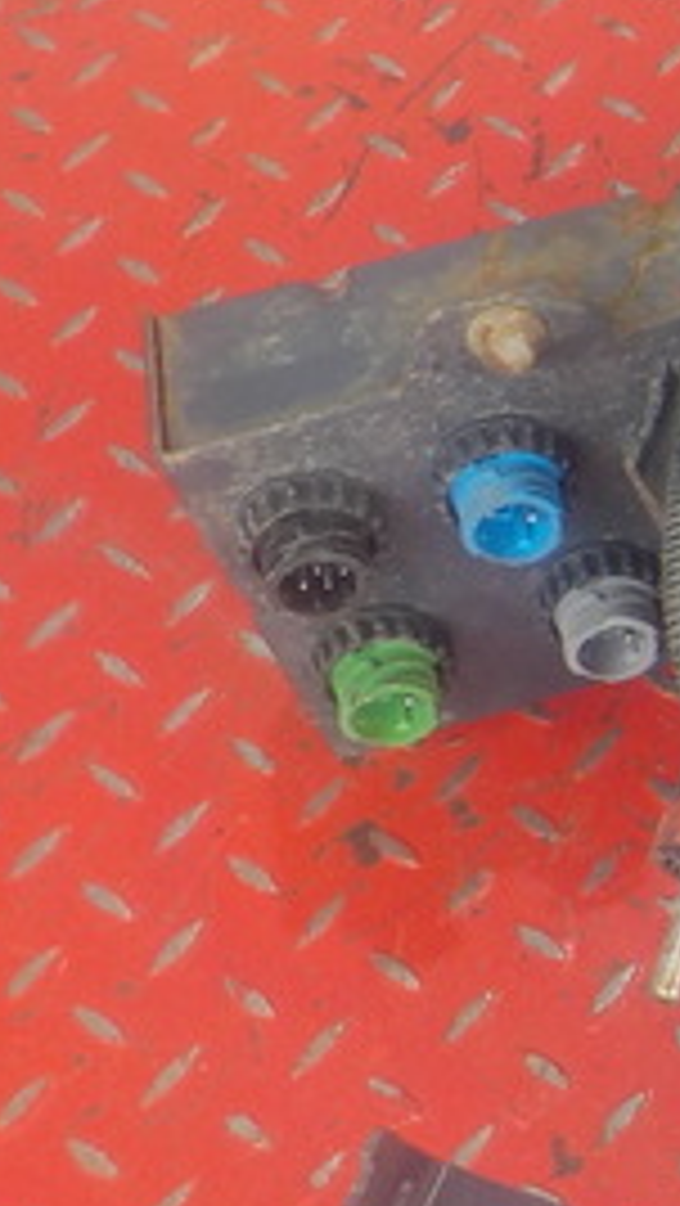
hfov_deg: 13.4
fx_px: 2497
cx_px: 1342
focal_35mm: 78
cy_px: 549
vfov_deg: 27.2
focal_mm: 4.1
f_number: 3.3
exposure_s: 1/40
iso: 125
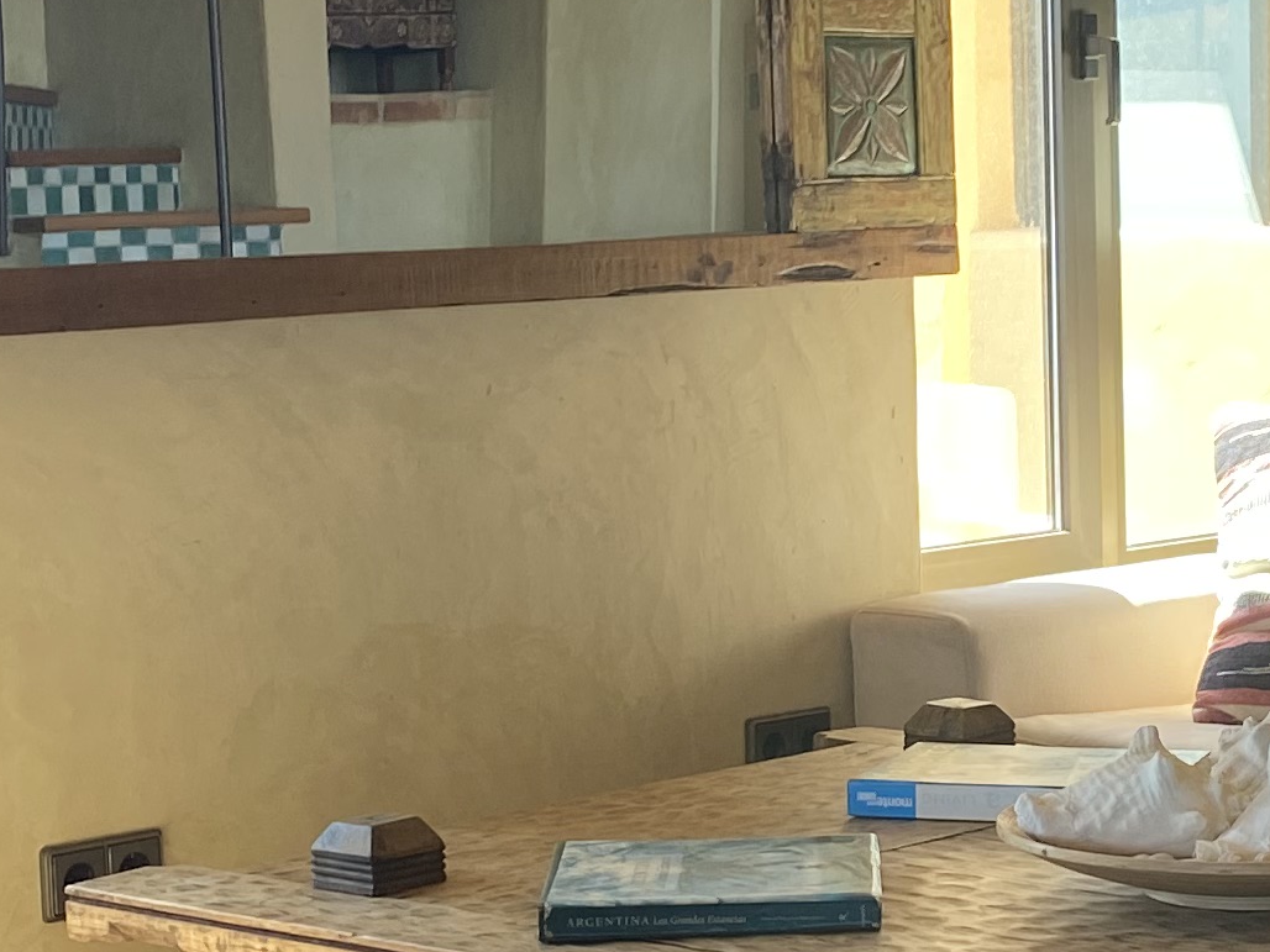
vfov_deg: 14.5
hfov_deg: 19.0
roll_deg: +1.1
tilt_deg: -7.4
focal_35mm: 102
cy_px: 606
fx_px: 3742
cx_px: 1050
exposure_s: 1/122
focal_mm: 4.25
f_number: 1.8
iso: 40
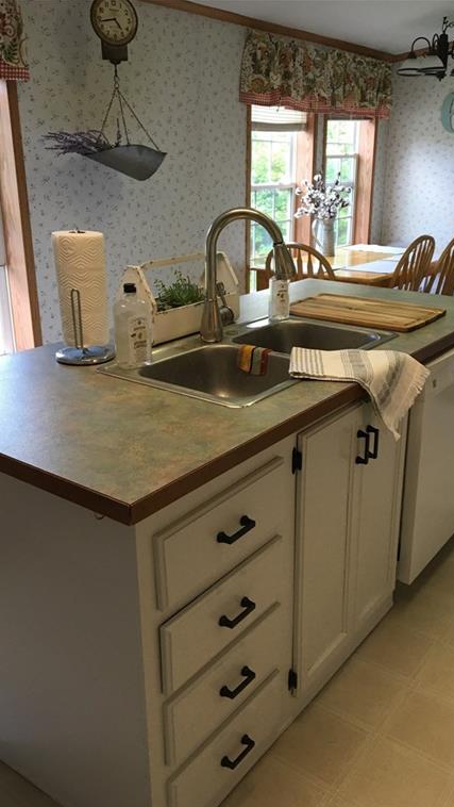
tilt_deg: -20.3
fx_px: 684
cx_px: 272
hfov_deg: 36.6
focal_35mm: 32
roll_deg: -1.1
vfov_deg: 61.0
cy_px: 408
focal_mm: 4.15
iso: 40
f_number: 2.2
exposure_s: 1/30
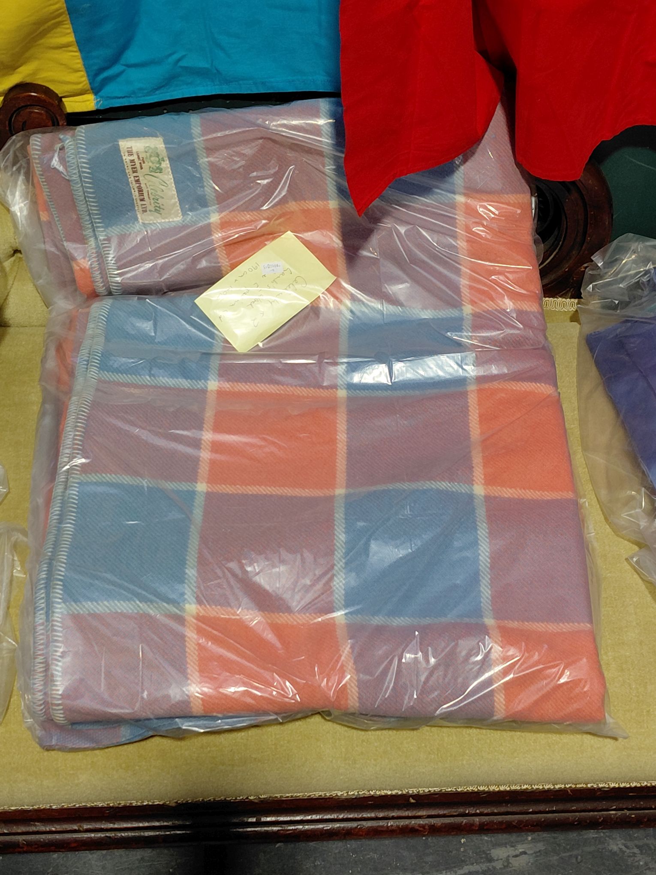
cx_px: 328
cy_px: 438
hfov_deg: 54.9
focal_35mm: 25
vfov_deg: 69.4
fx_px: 632
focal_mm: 4.69
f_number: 1.8
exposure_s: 1/100
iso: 125
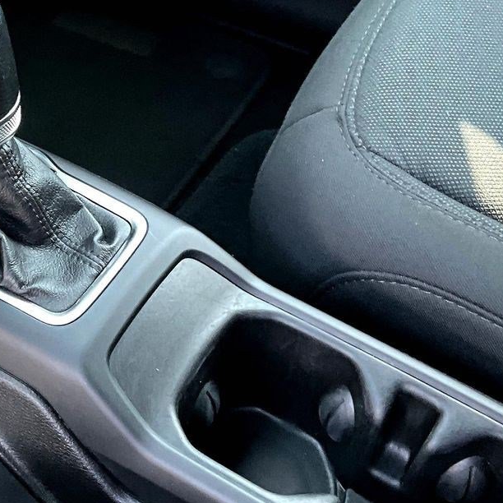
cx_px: 54
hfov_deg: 25.0
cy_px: 204
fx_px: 1101
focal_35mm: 67
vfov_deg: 25.7
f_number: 1.8
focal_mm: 3
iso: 200
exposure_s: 1/60
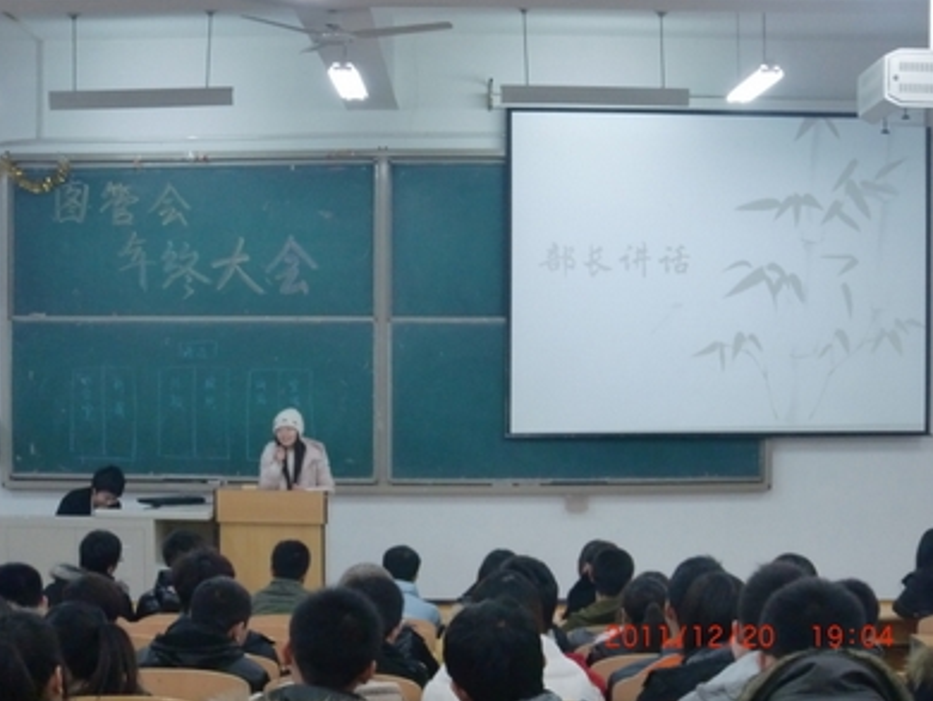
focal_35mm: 71
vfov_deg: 20.7
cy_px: 336
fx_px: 1915
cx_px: 457
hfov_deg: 27.4
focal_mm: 11.5
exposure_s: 1/25
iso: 400
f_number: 4.6
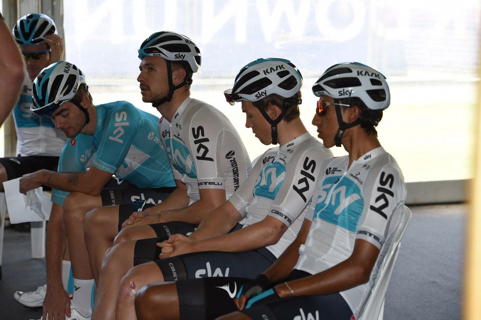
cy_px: 160
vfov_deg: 13.0
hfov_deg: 19.5
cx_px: 240
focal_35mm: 105
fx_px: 1402
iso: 400
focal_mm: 105
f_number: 4.5
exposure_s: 1/250
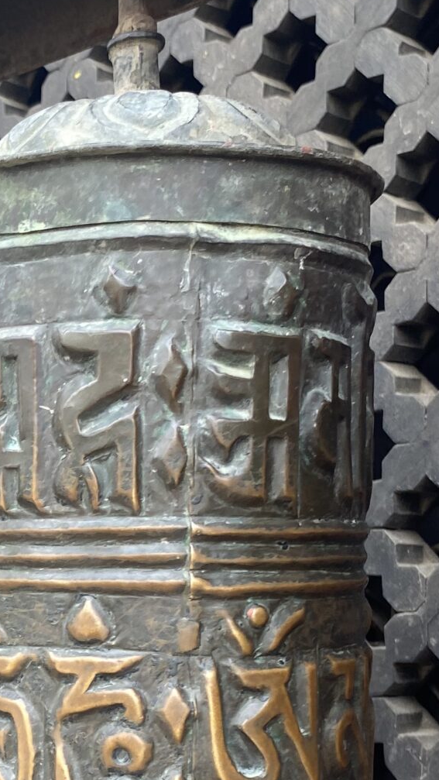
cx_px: -54
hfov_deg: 16.2
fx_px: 1489
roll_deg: -0.7
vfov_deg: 28.8
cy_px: 596
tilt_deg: +2.8
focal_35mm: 72
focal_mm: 4.25
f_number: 1.8
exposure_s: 1/143
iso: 32
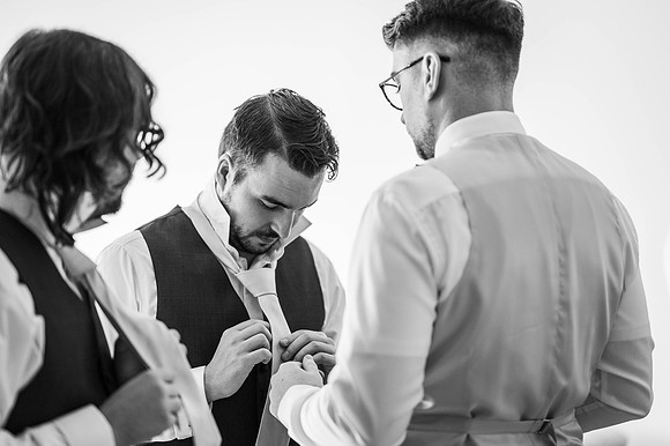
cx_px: 335
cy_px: 223
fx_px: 1581
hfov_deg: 23.9
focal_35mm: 85
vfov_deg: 16.1
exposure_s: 1/200
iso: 160
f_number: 1.8
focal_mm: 85
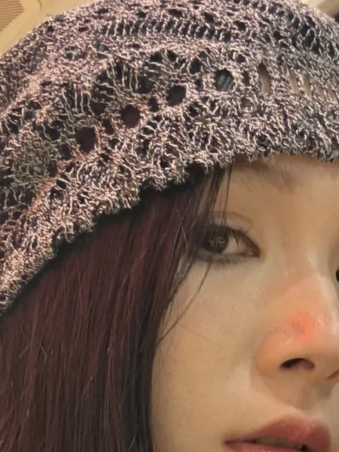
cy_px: 467
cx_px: 176
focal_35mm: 75
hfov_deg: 19.6
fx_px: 979
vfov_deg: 24.6
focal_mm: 2.69
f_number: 1.9
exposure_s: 1/50
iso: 320
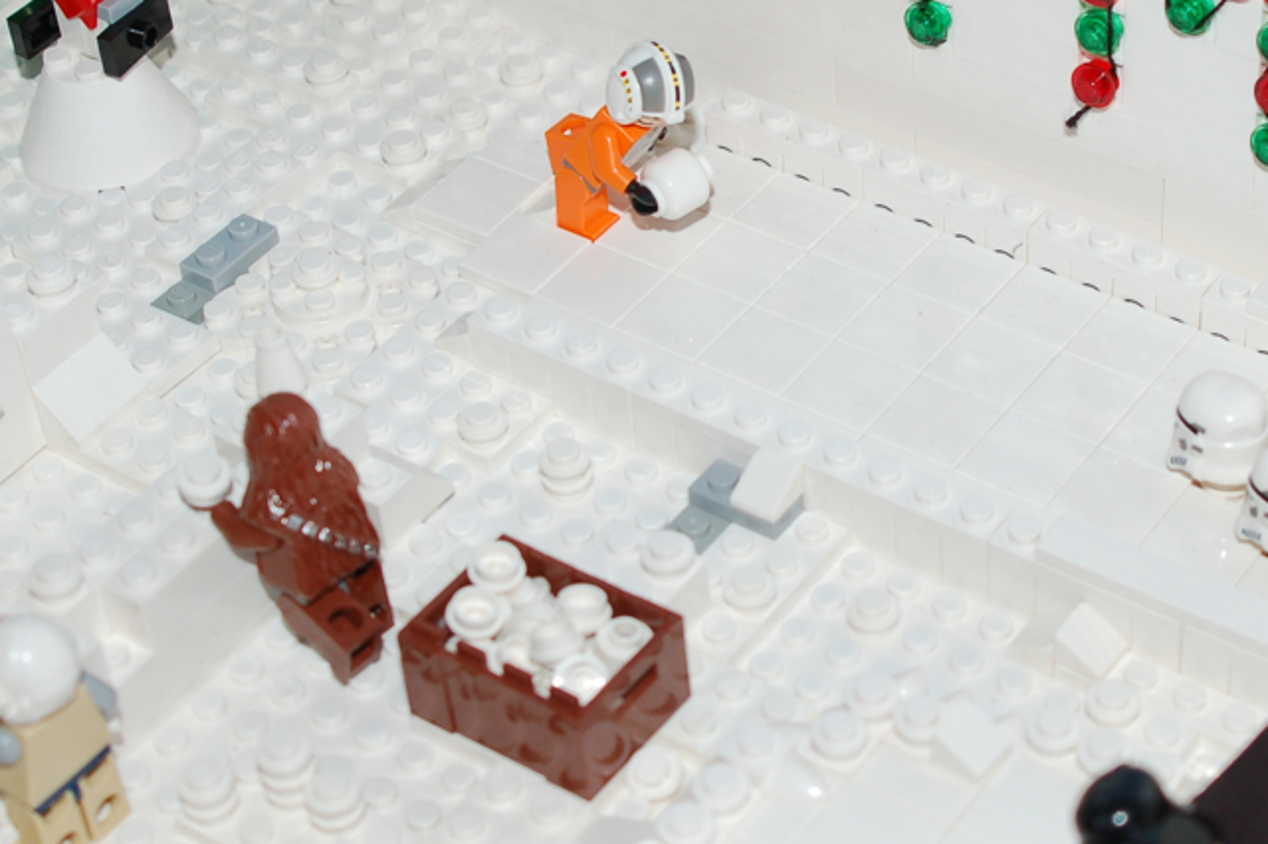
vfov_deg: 14.2
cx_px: 979
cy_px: 350
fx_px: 3379
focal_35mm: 96
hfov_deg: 21.0
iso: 200
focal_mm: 32
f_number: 5.6
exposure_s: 1/125
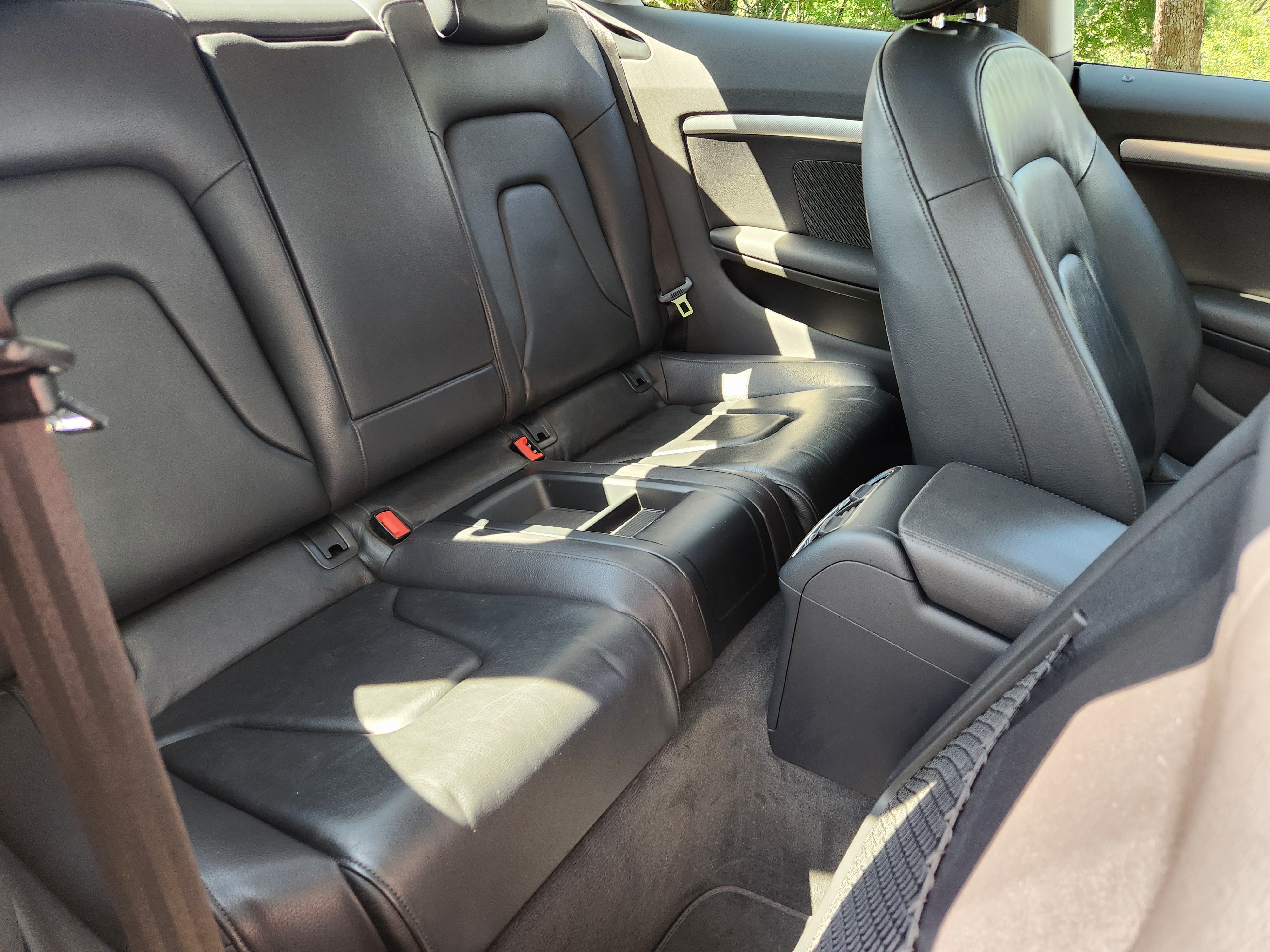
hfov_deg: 73.9
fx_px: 844
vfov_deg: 58.9
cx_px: 635
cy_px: 476
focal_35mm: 23
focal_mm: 5.4
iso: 200
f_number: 1.8
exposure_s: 1/180
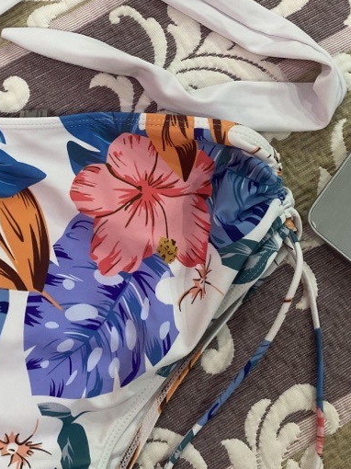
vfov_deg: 37.0
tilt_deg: -76.5
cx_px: 56
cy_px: 148
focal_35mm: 51
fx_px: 690
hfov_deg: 27.8
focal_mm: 4.25
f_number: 1.8
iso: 250
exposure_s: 1/50
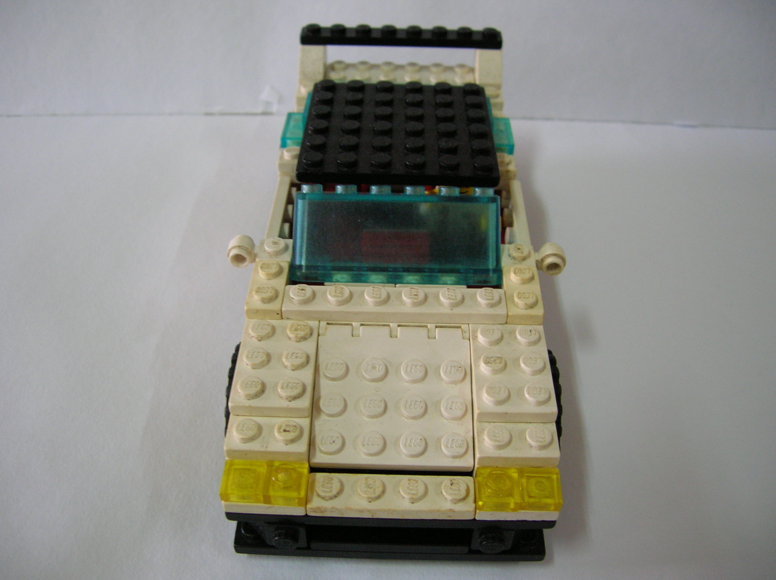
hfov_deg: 54.0
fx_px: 762
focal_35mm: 34
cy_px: 290
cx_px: 388
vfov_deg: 41.7
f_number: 2.9
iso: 100
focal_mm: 5.7
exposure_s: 1/12.6
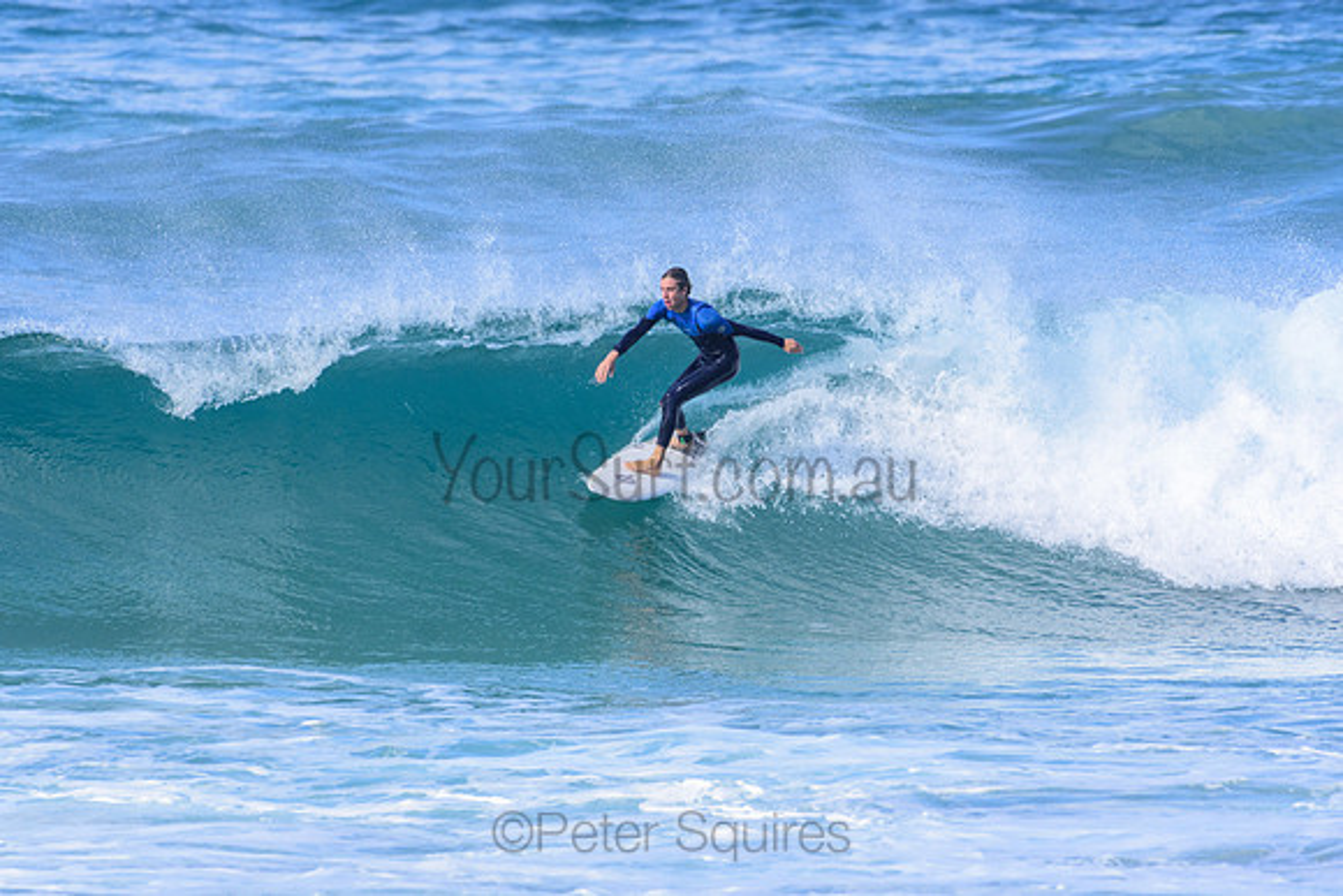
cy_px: 448
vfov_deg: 1.8
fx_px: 27984
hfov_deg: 2.7
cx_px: 672
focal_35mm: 750
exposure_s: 1/2000
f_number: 5.6
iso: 360
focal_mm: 500
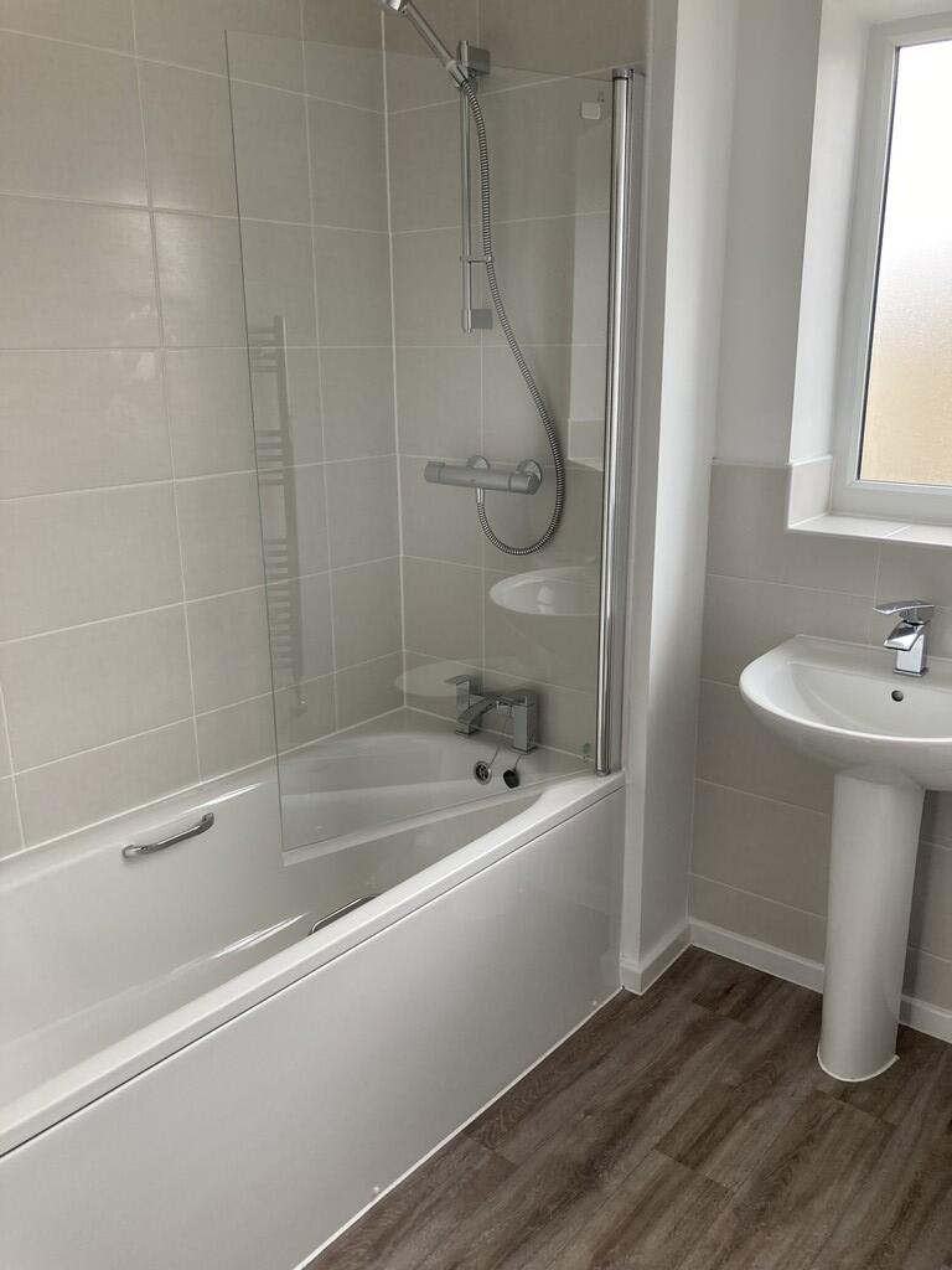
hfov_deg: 49.7
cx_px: 476
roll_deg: +1.8
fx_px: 1027
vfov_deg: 63.4
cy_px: 635
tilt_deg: -15.5
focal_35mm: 28
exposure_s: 1/121
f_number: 1.8
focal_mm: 3.99
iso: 80
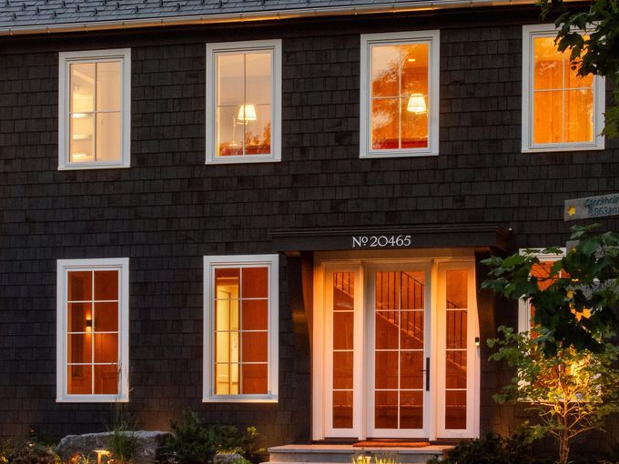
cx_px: 307
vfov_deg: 15.6
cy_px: 228
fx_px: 1699
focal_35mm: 95
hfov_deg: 20.7
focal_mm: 35
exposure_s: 1.3
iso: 1250
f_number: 16
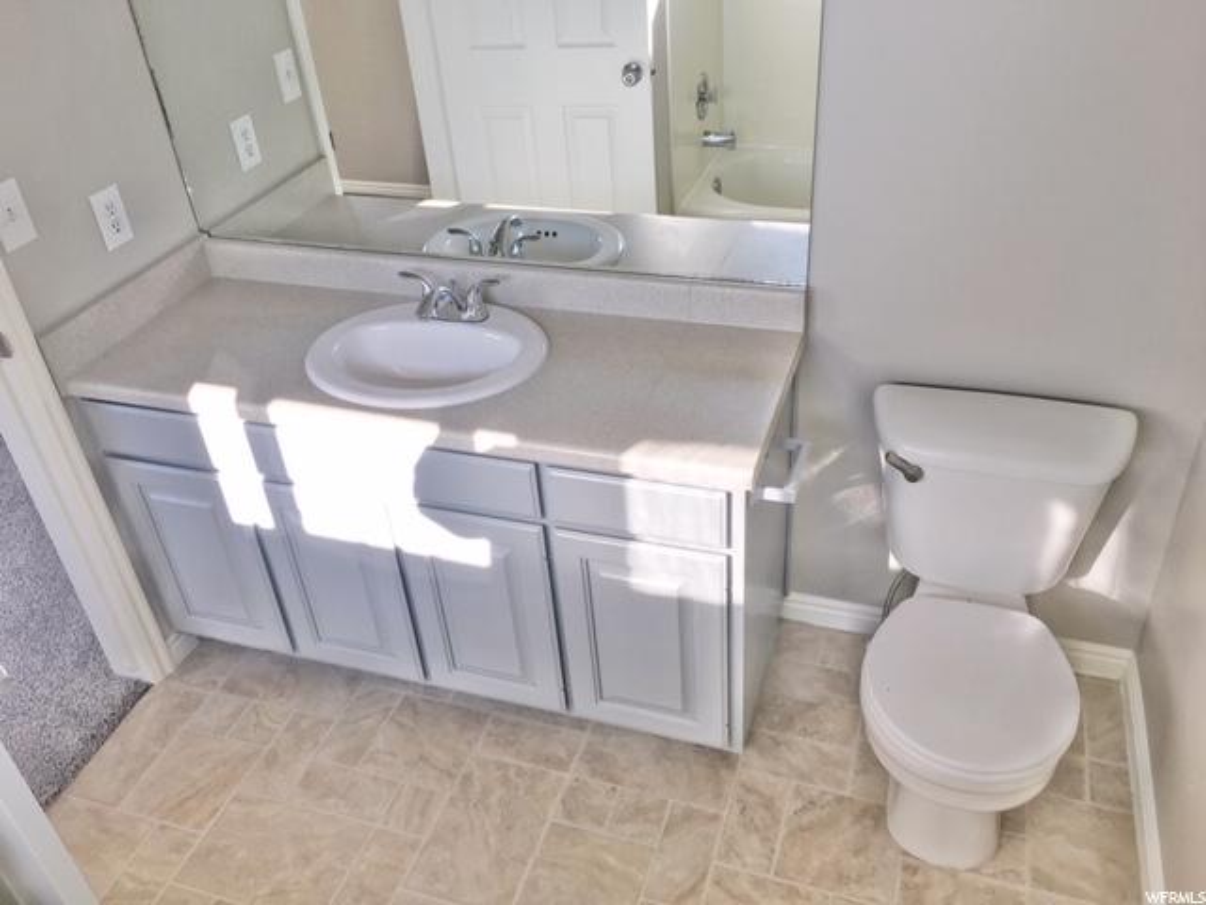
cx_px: 603
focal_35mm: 29
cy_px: 452
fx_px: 1010
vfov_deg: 48.2
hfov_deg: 61.7
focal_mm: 4.15
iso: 25
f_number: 2.2
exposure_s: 1/120
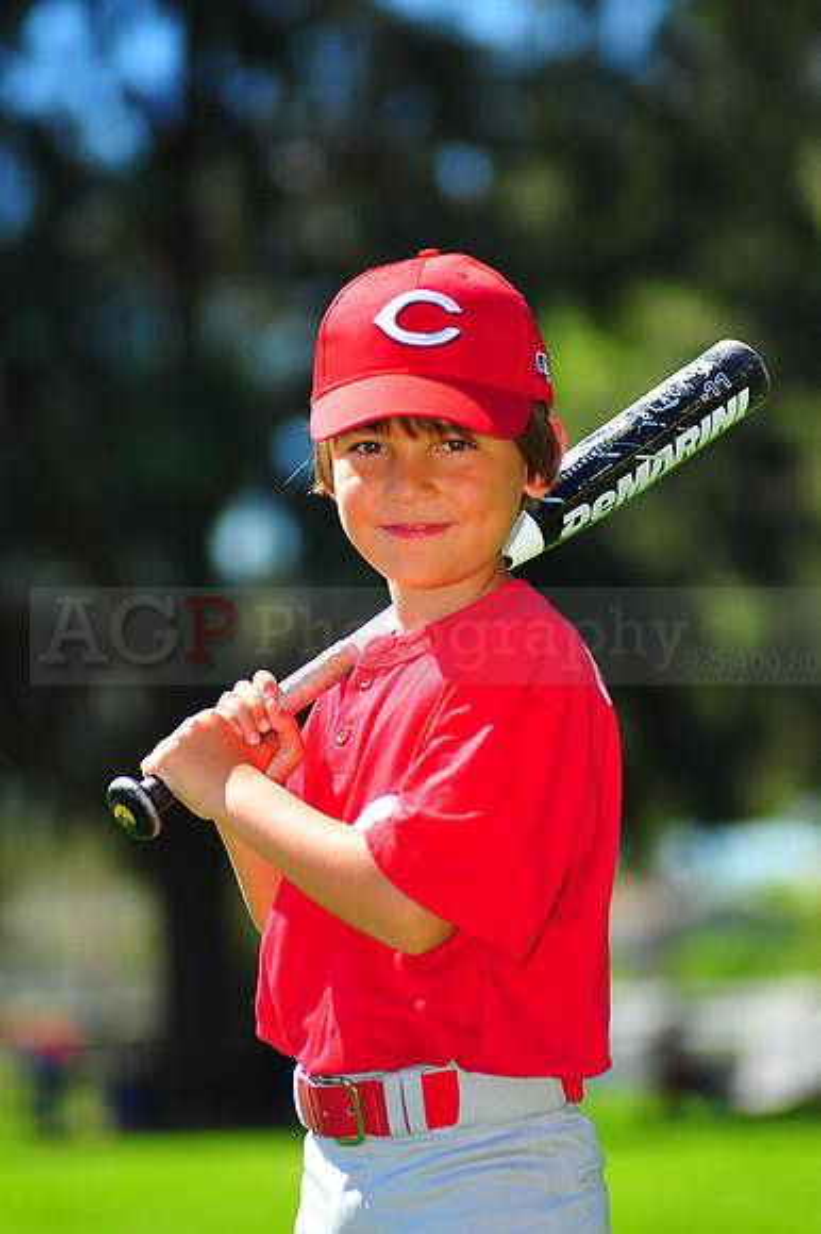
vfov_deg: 11.4
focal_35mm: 180
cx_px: 410
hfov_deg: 7.6
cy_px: 617
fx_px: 6164
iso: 200
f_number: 4.5
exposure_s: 1/800
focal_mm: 180
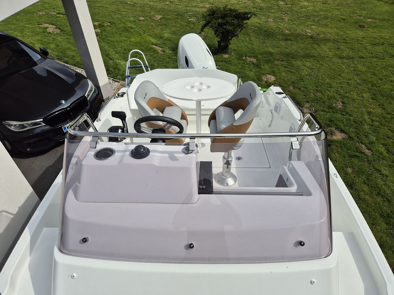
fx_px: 262
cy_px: 148
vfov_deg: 58.9
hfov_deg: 73.9
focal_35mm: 23
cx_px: 197
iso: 25
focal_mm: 5.4
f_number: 1.8
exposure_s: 1/4072
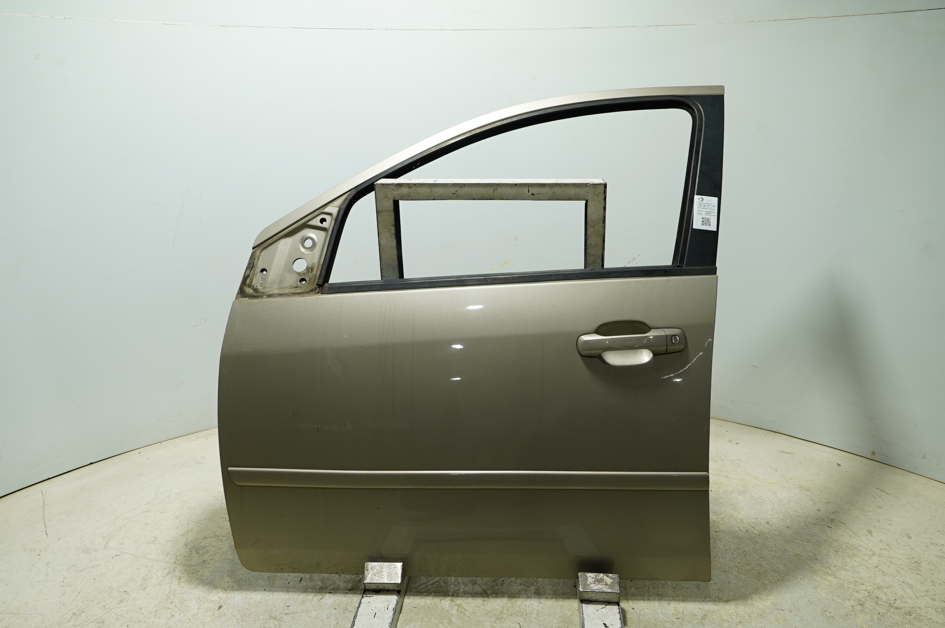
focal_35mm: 25
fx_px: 656
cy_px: 314
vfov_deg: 51.2
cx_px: 472
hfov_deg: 71.6
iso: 250
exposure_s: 1/160
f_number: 4
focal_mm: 17
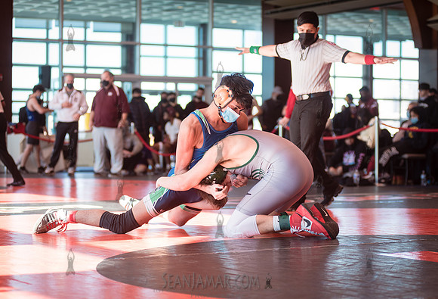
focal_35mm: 91
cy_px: 158
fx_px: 1116
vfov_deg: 15.2
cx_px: 236
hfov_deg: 22.2
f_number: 3.5
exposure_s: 1/400
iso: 400
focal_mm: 80
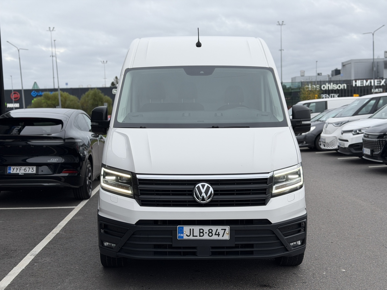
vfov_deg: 30.3
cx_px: 194
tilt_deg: -4.3
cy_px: 145
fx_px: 537
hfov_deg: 39.7
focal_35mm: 48
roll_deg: +2.0
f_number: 1.78
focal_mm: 6.76
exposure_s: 1/846
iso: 64
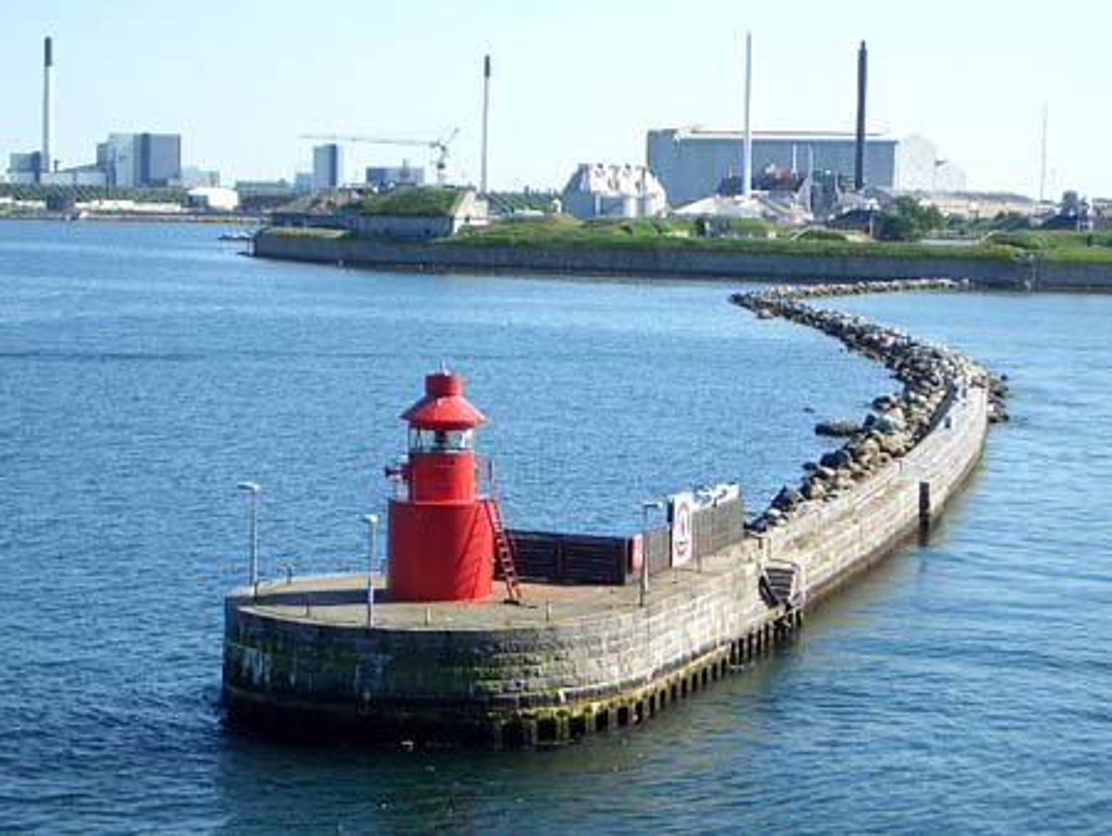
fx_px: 2828
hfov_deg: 22.2
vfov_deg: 16.8
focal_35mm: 88
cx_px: 556
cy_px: 418
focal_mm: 14.6
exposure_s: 1/320
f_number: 4.4
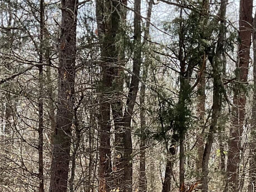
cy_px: 243
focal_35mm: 94
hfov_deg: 20.9
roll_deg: -2.2
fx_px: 695
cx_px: 150
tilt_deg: -1.1
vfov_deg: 15.1
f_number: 1.8
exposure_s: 1/473
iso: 16
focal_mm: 3
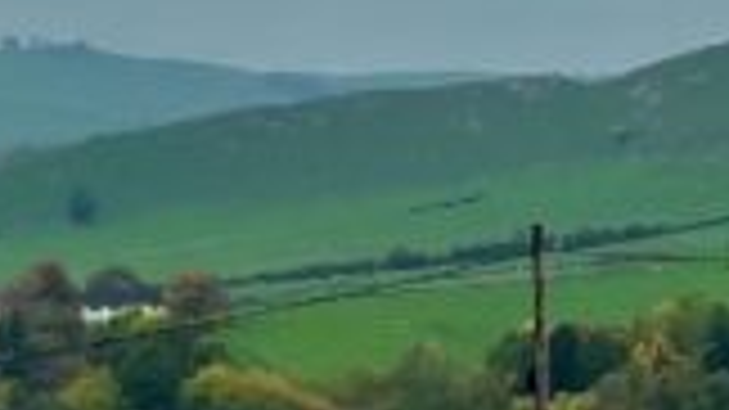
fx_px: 3459
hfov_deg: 11.6
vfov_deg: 6.8
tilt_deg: -0.1
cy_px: 126
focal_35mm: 179
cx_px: 1022
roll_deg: +0.2
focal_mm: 5.1
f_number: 1.6
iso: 50
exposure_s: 1/2268
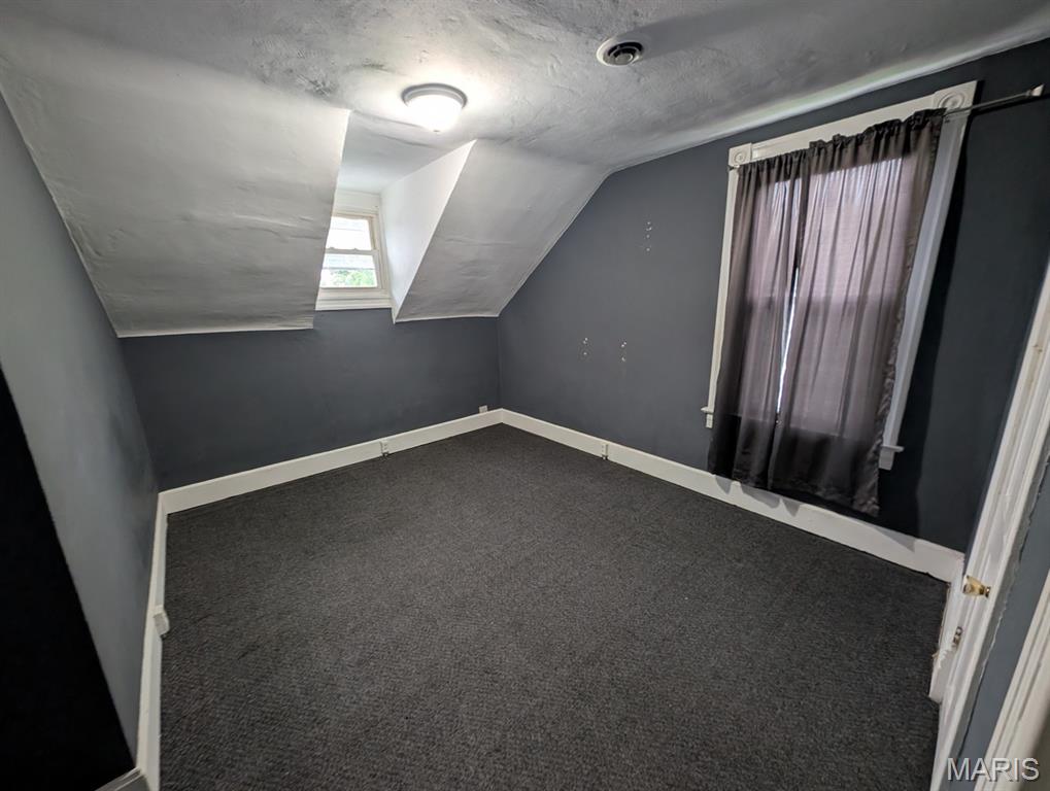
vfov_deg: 94.7
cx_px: 525
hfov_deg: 110.4
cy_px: 396
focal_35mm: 12
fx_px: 365
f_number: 1.95
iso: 120
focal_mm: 2.23
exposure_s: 1/24
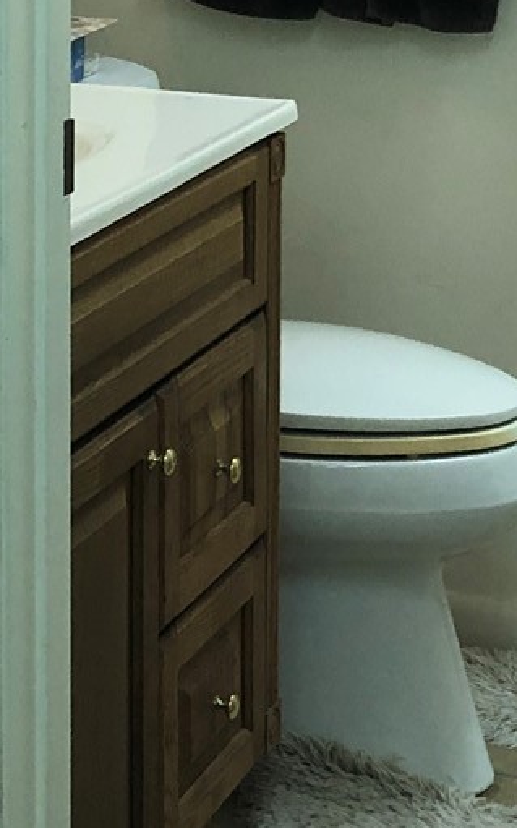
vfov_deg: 17.0
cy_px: -62
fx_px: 2685
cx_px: 52
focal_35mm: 119
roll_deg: -0.9
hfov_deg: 10.9
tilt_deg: -7.4
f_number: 1.8
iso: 25
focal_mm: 3.99
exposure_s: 1/30
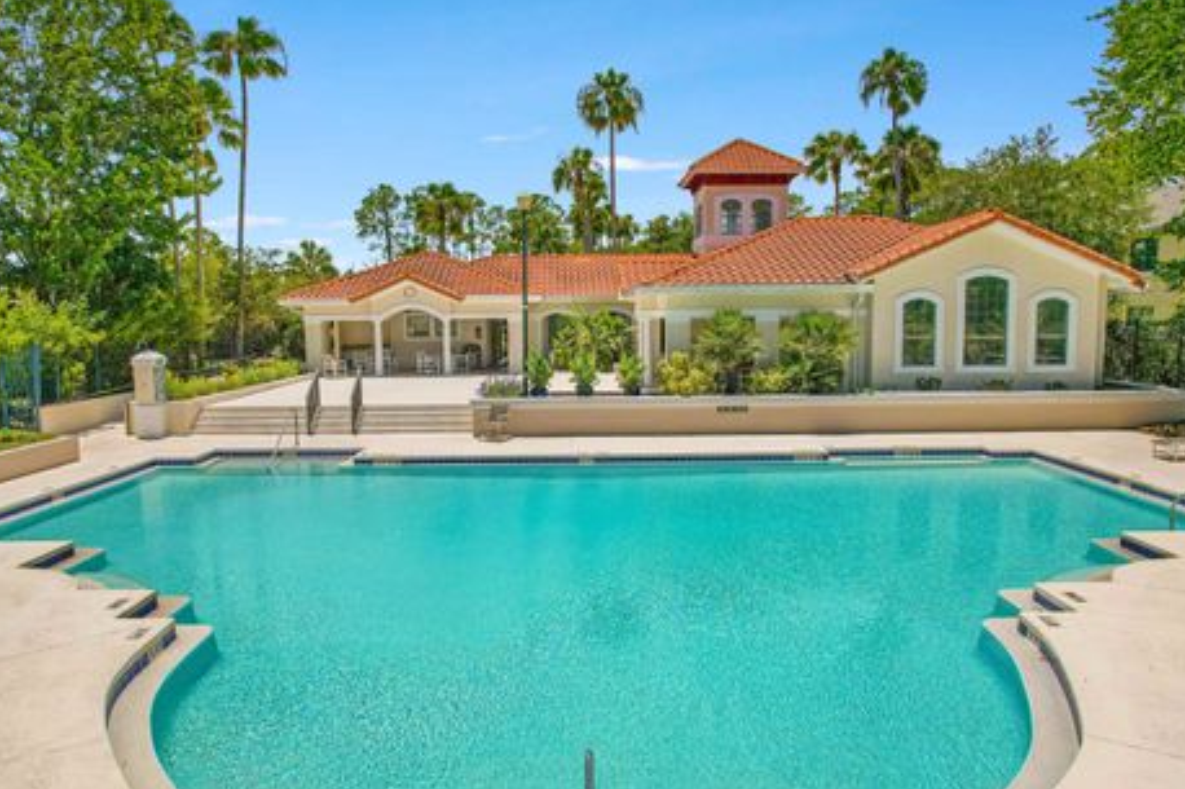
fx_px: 790
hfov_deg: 73.7
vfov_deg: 53.1
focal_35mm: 24
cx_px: 574
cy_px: 400
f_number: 2.8
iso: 110
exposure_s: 1/800
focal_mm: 8.38
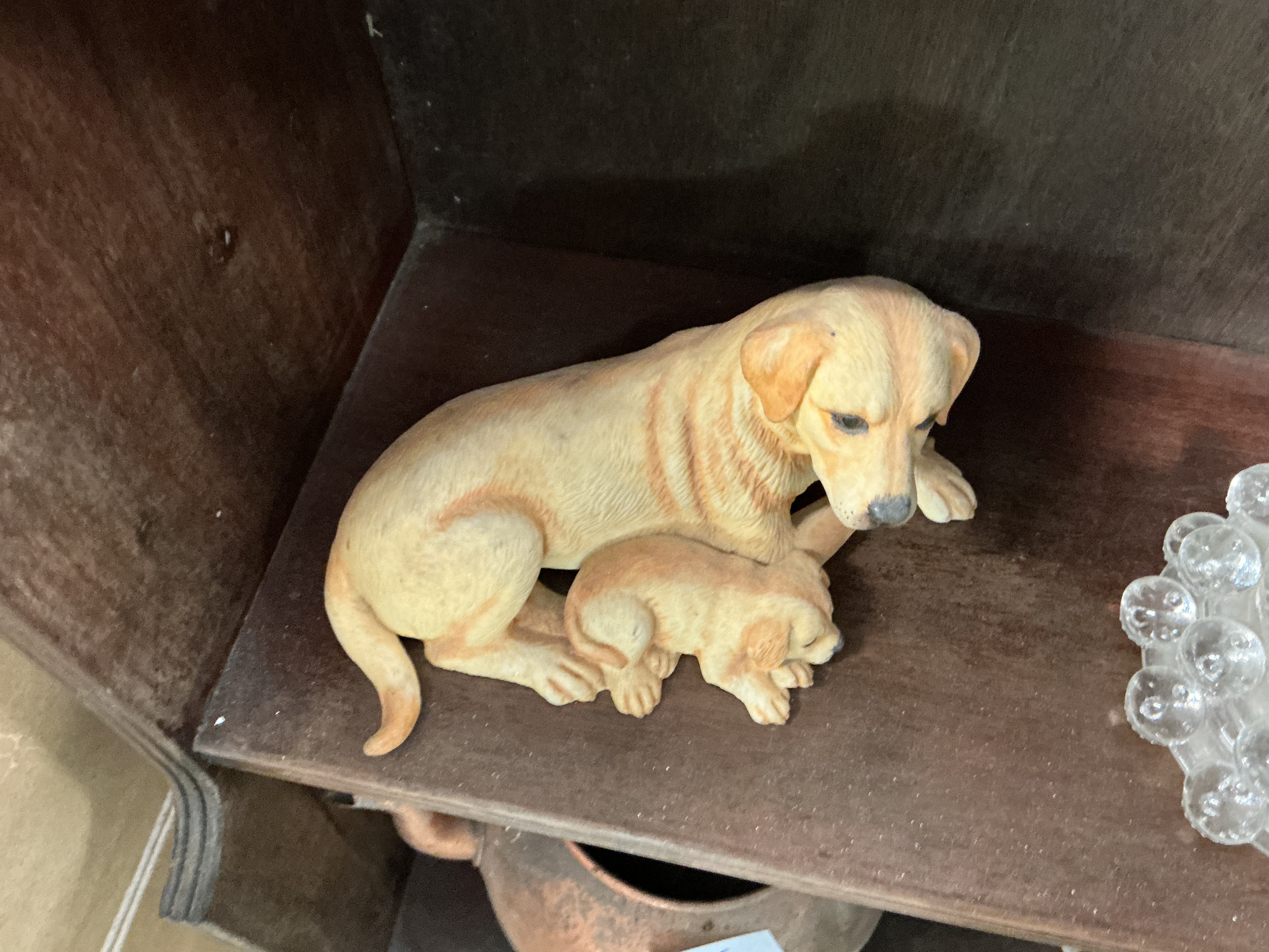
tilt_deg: -59.2
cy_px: 476
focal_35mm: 29
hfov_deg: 61.7
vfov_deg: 48.2
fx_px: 1063
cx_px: 634
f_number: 1.8
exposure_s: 1/25
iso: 400
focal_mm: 3
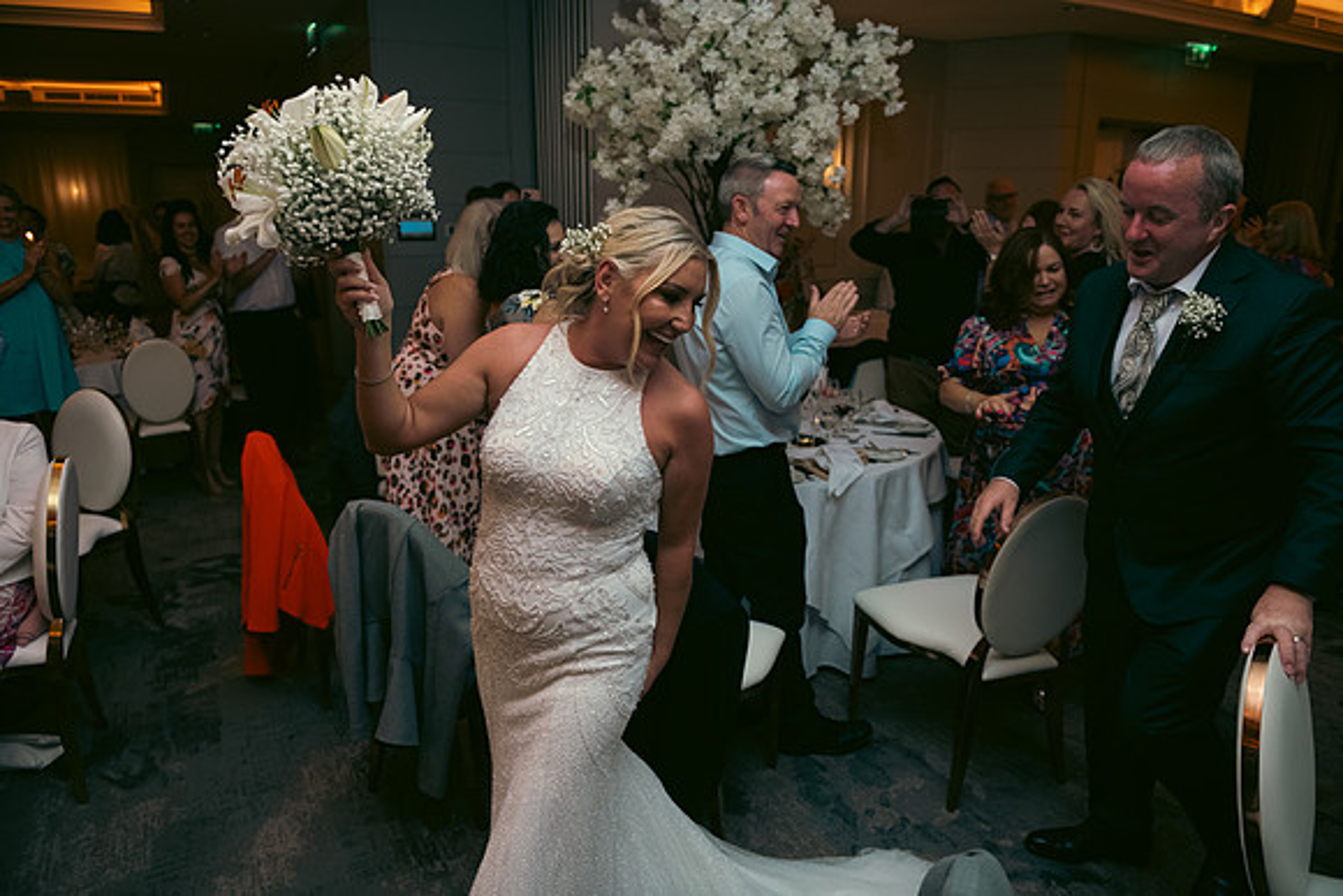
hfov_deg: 73.7
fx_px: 896
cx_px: 672
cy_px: 448
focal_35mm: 24
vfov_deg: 53.2
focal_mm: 24
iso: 800
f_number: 3.5
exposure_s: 1/160
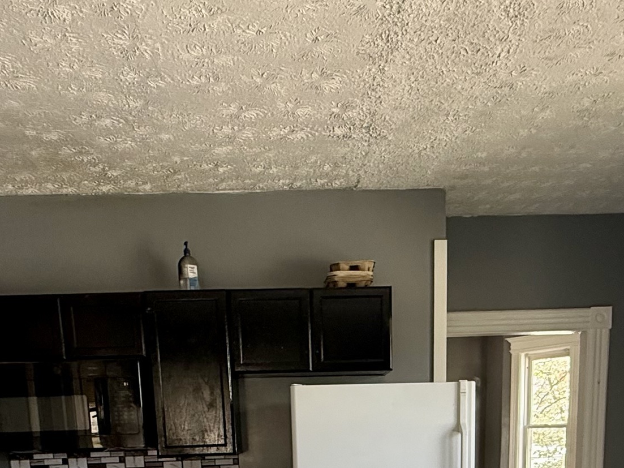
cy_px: 565
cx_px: 342
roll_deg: +1.5
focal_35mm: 39
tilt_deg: -11.1
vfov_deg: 30.9
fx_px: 703
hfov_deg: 47.8
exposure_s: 1/99
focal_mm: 2.22
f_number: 2.2
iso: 200
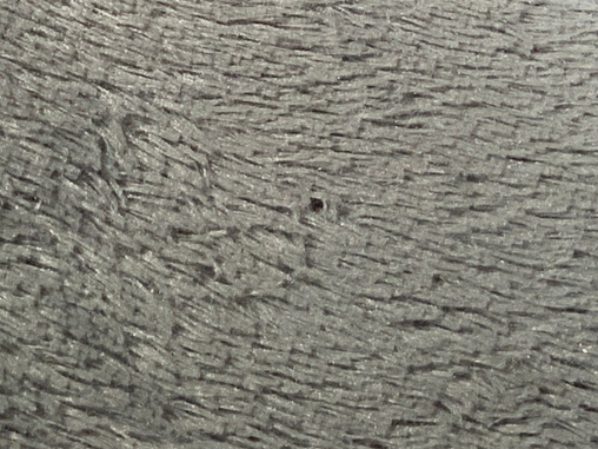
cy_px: -680
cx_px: 109
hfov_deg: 13.4
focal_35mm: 146
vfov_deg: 9.0
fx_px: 2522
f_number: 1.8
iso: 50
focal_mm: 3
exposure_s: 1/104
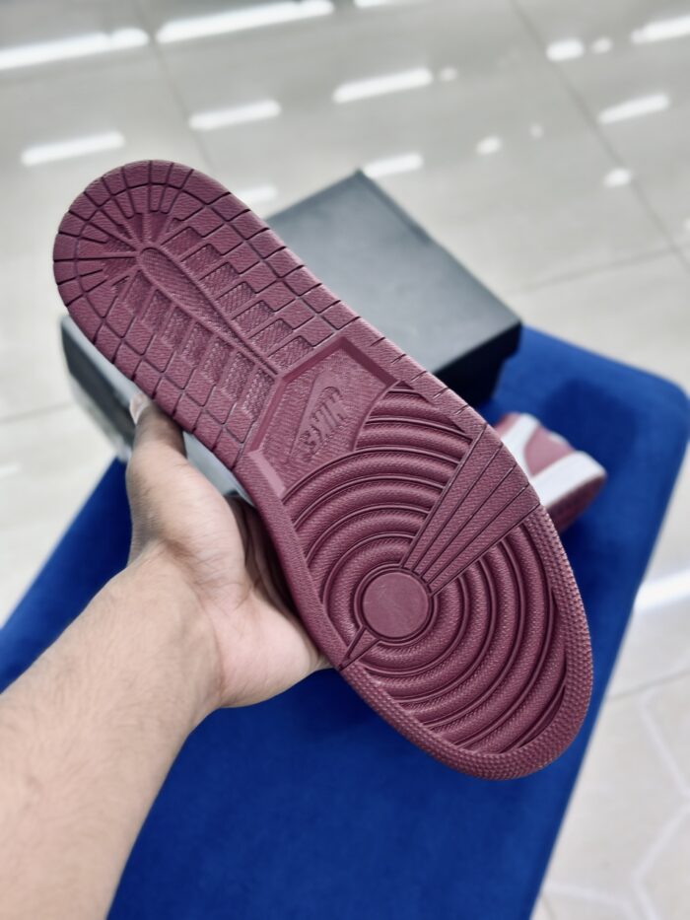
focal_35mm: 48
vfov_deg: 39.7
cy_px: 460
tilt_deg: -56.0
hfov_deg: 30.3
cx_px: 345
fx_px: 1275
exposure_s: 1/100
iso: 125
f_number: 1.78
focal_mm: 6.86
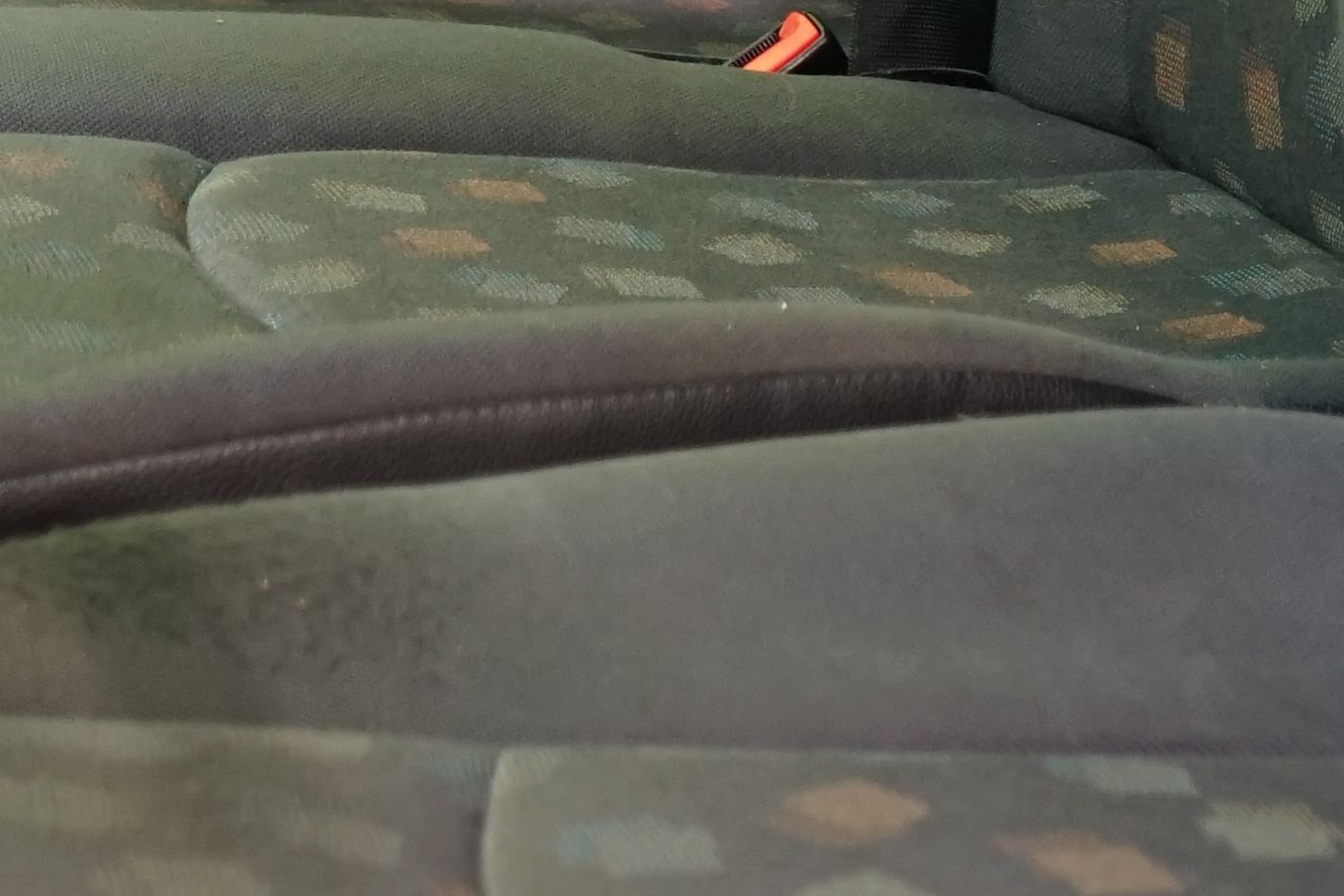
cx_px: 949
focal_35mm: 128
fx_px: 4778
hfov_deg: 16.0
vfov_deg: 10.5
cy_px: -192
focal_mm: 29
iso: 1000
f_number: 4
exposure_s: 1/20
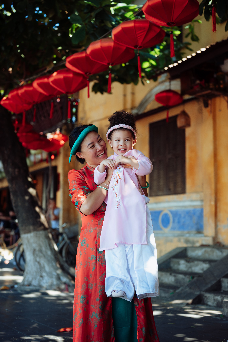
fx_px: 475
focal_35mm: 50
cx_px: 114
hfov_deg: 27.0
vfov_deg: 39.6
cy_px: 171
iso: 200
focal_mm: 50
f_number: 2.5
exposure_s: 1/640
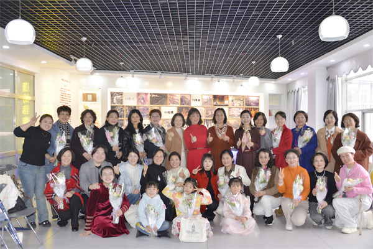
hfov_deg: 55.8
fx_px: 352
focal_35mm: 34
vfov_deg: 38.9
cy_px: 124
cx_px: 186
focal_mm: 34
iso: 800
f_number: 5
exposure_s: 1/100
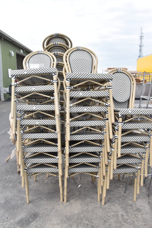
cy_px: 114
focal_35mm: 27
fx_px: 171
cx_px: 76
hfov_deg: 47.9
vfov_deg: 67.4
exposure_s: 1/160
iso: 200
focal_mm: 18
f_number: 6.3
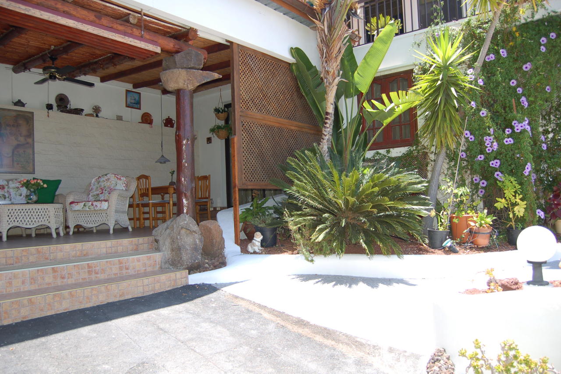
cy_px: 187
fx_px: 421
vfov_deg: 47.9
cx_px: 280
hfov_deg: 67.4
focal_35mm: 27
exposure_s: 1/400
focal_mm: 18
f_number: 3.5
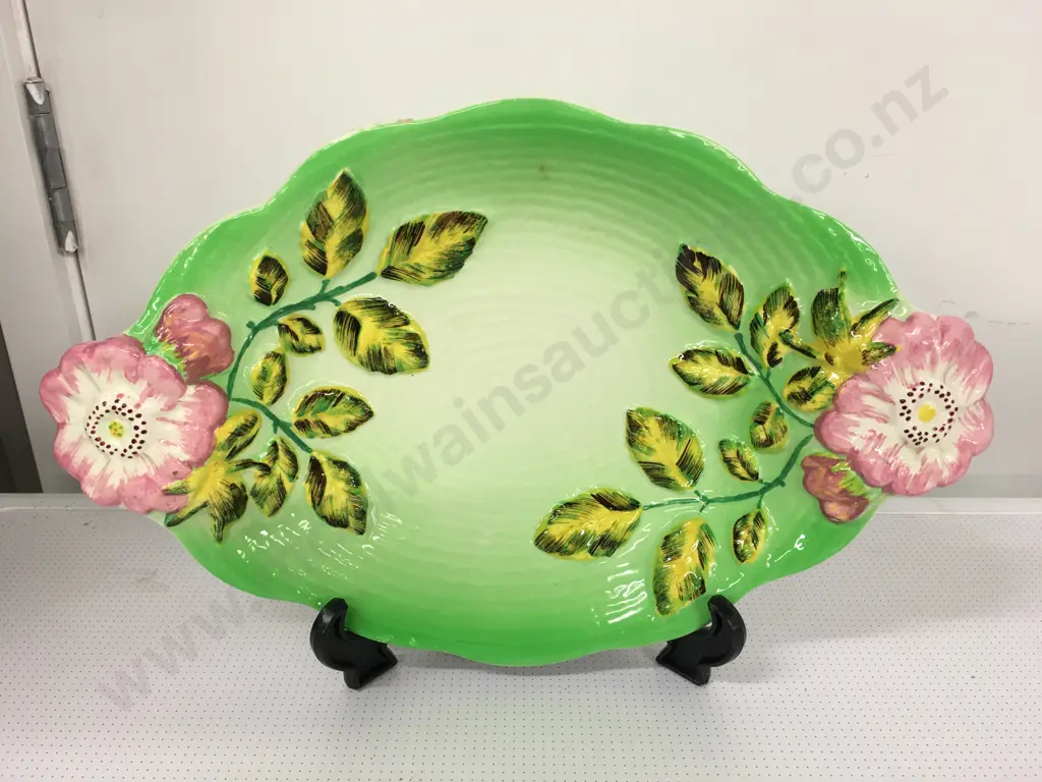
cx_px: 521
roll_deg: +0.6
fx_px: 873
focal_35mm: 29
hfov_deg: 61.7
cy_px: 391
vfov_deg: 48.2
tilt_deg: -22.1
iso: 32
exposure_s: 1/17
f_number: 2.2
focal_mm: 4.15
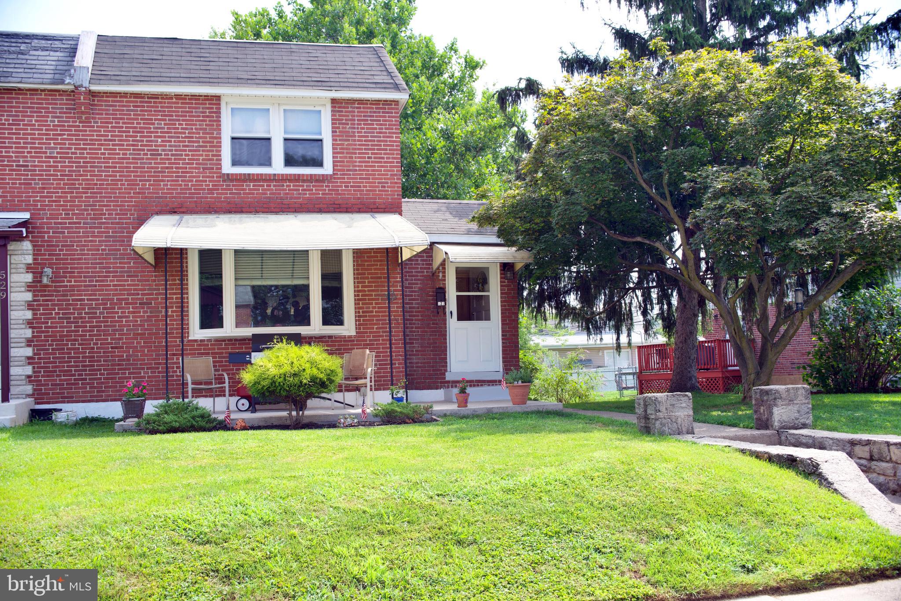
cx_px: 450
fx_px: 876
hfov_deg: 54.4
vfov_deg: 37.9
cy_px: 300
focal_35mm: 35
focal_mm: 35
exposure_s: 1/200
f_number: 8
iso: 200
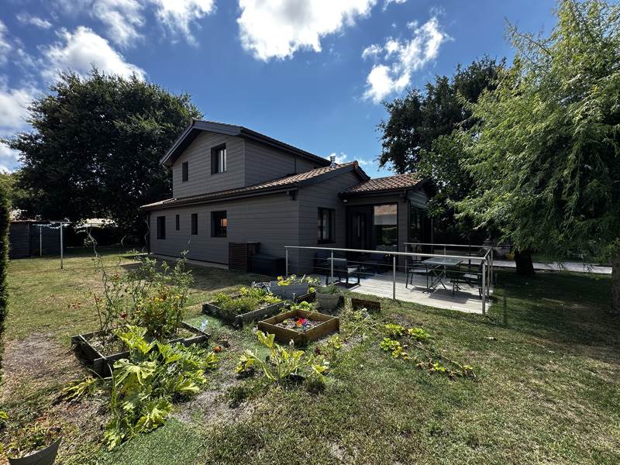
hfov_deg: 102.1
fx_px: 251
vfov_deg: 85.7
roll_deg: -0.8
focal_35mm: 14
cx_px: 310
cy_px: 232
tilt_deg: -1.7
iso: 40
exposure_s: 1/523
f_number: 2.2
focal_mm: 2.22
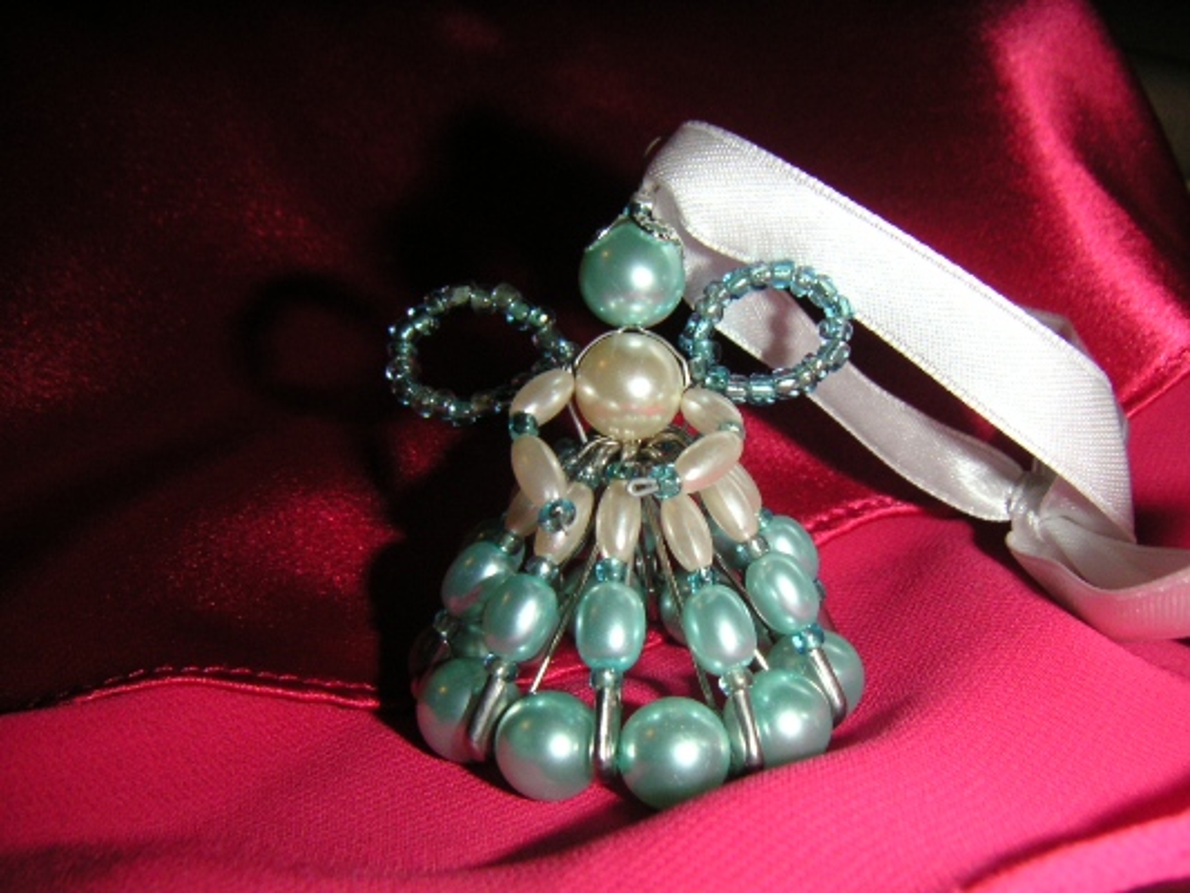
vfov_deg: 37.7
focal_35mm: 38
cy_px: 446
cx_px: 595
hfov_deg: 49.0
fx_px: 1307
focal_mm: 5
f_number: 6.7
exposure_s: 1/45
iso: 200
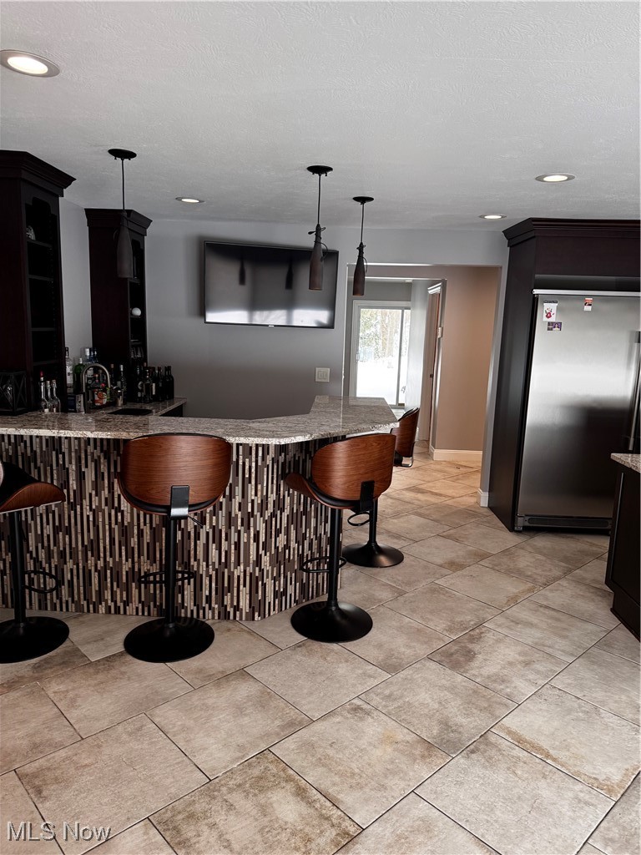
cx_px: 320
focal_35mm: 24
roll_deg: -2.1
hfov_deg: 56.8
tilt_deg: -9.4
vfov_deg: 71.6
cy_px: 428
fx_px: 593
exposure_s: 1/120
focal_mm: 6.76
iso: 200
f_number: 1.78
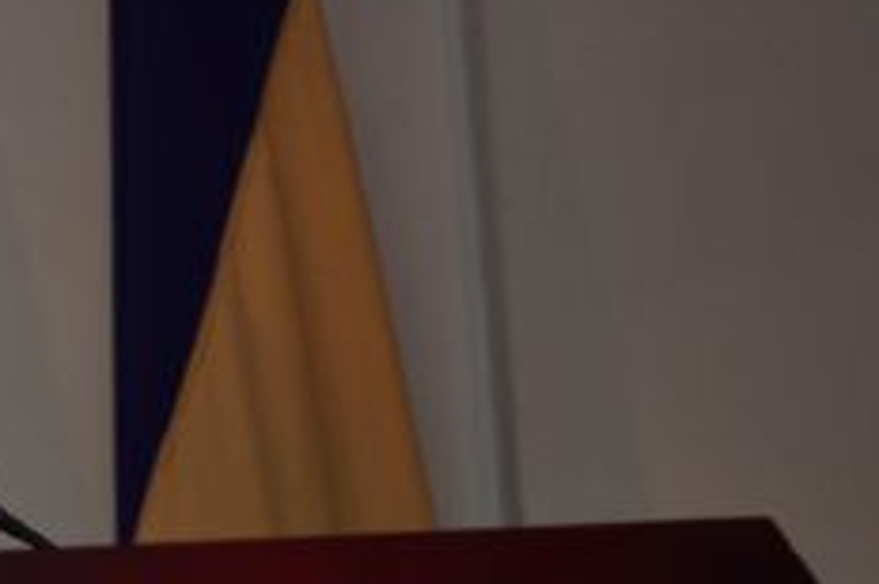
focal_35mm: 241
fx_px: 5876
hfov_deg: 8.4
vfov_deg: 5.7
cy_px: 429
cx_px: -250
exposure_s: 1/125
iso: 400
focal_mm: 62
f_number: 6.3
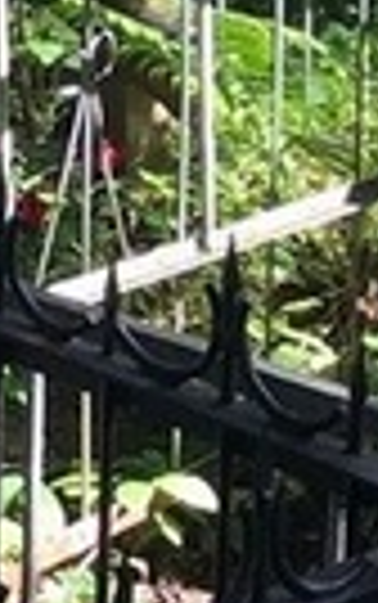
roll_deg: +10.2
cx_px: -1076
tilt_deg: -20.8
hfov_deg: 5.2
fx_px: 3717
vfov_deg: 9.3
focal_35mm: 226
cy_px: 238
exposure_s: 1/197
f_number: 1.8
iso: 20
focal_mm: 3.99
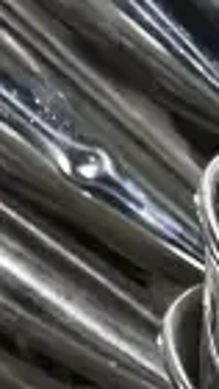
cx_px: 543
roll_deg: -7.7
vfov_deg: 12.6
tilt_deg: -18.7
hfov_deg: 6.9
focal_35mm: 165
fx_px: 1699
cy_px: 518
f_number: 1.6
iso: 200
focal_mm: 4.2
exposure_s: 1/60
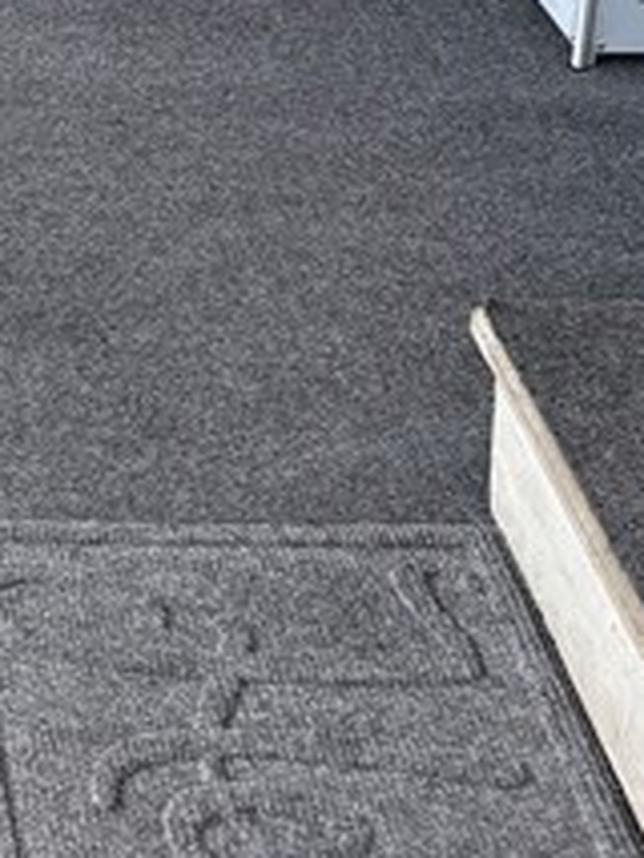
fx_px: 3098
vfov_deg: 13.8
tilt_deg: -13.2
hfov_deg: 10.9
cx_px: -584
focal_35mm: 125
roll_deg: +1.0
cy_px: -745
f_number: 1.6
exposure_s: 1/276
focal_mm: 5.96
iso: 64
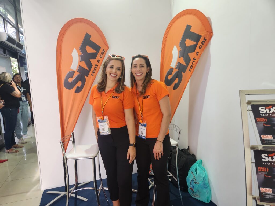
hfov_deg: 73.9
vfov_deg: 58.9
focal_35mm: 23
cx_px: 138
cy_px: 103
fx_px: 183
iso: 125
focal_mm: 5.4
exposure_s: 1/120
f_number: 1.8
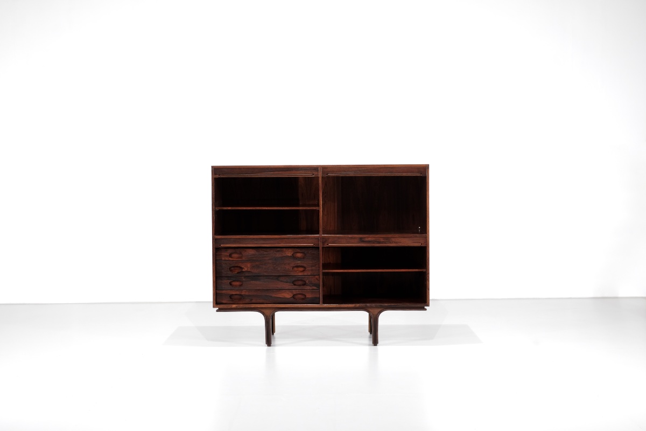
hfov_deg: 37.5
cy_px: 216
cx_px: 323
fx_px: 951
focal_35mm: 53
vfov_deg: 25.5
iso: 400
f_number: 8
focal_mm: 35
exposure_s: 1/10
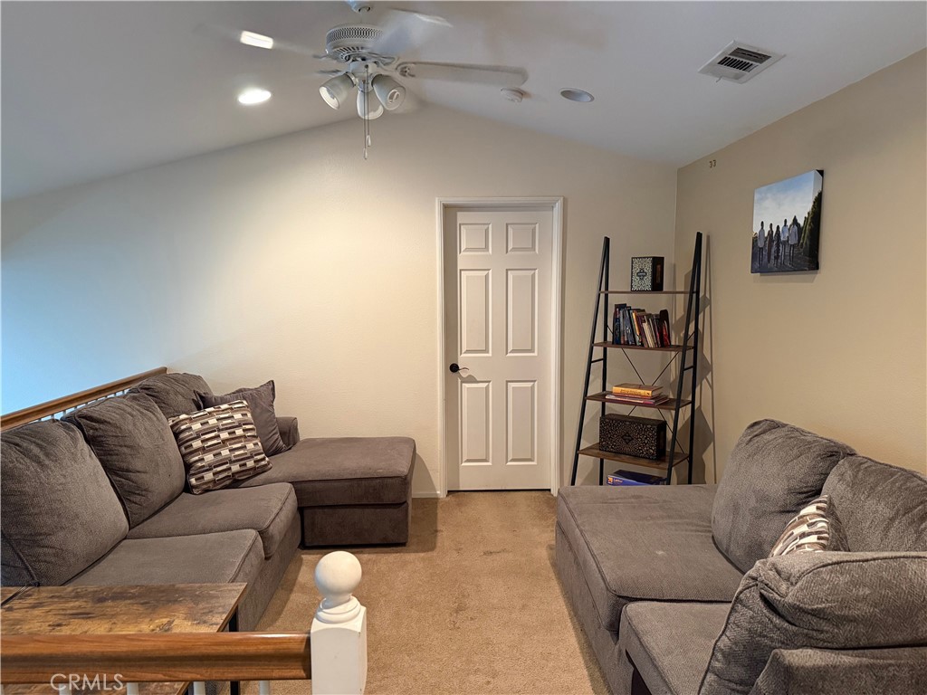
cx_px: 464
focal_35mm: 24
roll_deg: +0.1
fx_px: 643
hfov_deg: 71.6
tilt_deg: -6.1
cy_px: 348
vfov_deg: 56.8
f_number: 1.78
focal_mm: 6.76
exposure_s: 1/40
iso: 640
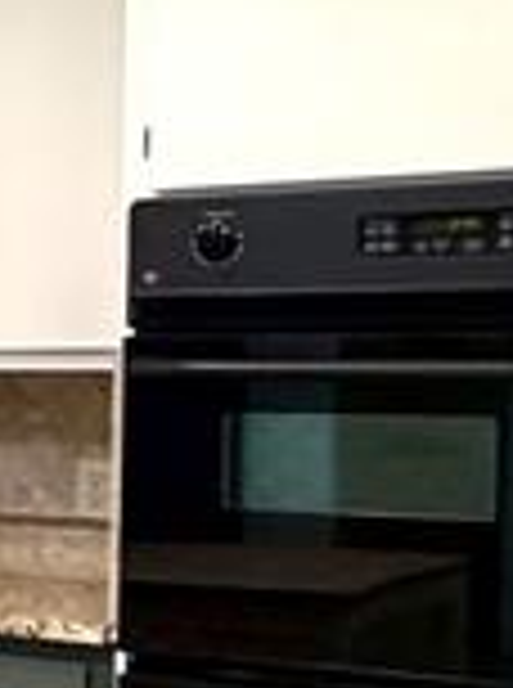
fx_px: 1865
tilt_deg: -1.3
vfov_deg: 20.9
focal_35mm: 94
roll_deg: -0.2
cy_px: 405
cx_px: -909
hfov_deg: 11.3
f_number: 2.2
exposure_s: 1/120
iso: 200
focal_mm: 2.22
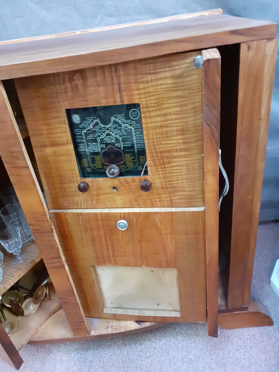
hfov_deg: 51.4
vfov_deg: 65.3
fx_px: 290
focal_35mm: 27
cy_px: 186
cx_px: 140
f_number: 1.9
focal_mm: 3.6
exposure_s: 1/20
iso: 500
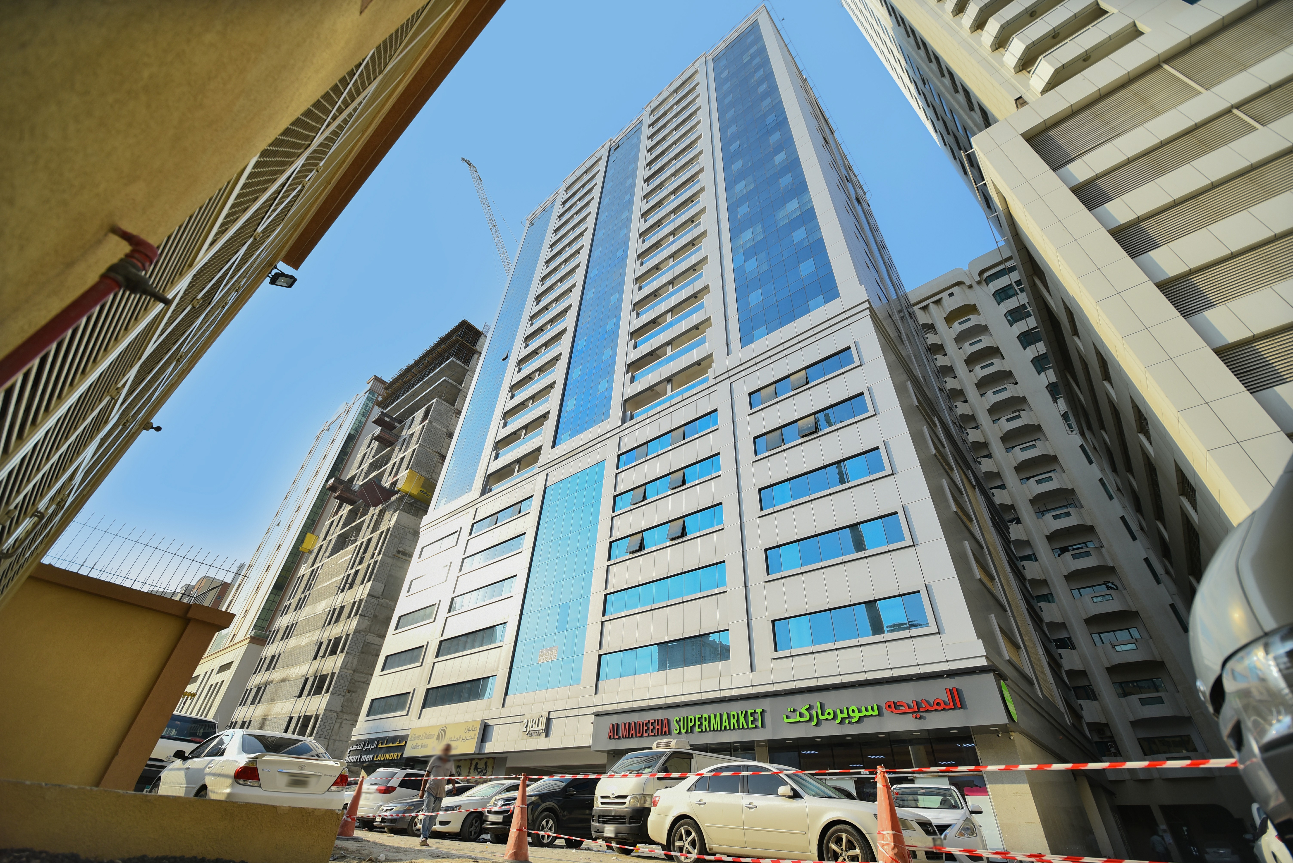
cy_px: 432
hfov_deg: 104.2
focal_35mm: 14
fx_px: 503
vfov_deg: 81.3
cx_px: 646
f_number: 3.5
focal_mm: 14
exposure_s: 1/1000
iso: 160
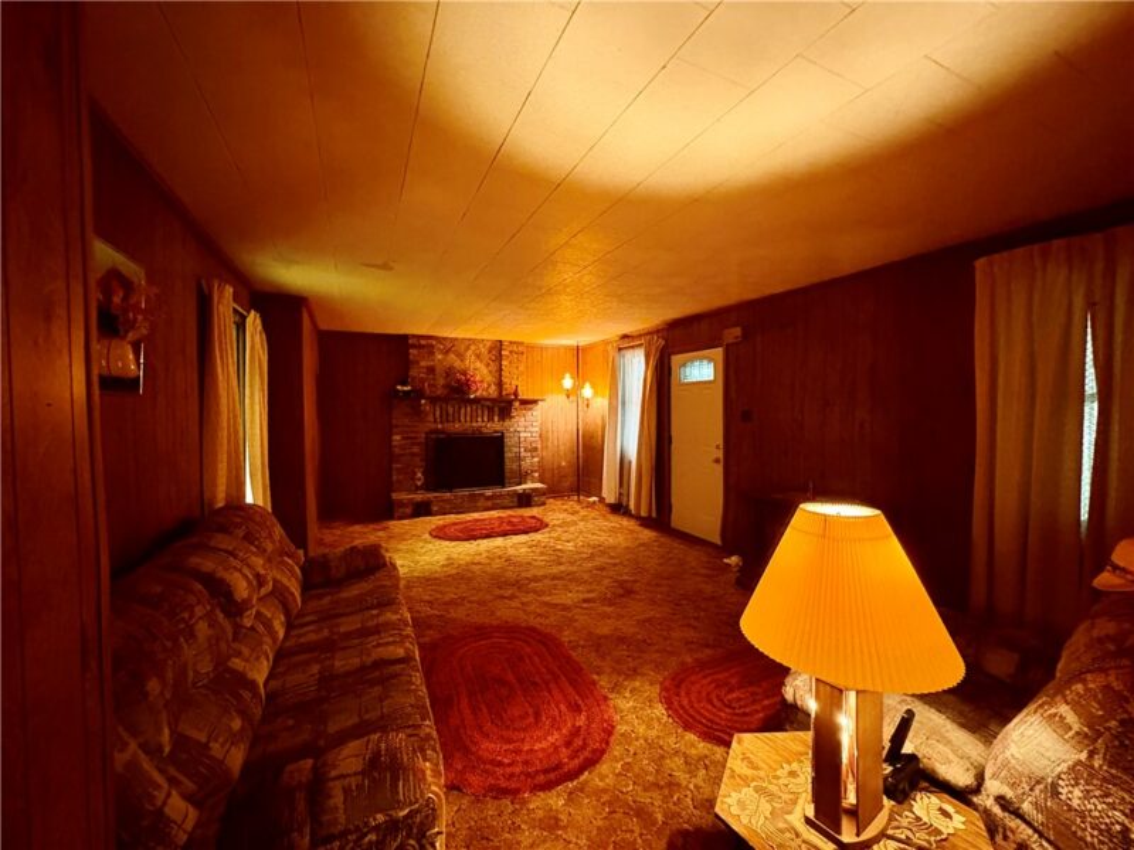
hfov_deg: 102.1
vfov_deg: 85.7
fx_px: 459
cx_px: 567
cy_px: 425
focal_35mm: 14
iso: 1250
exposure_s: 1/30
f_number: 2.2
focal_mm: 2.22
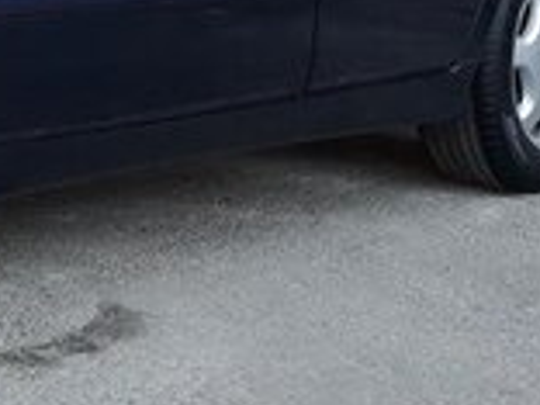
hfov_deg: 15.8
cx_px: -291
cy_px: -220
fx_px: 1778
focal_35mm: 114
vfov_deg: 12.3
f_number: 1.9
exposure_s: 1/102
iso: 40
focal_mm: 3.6
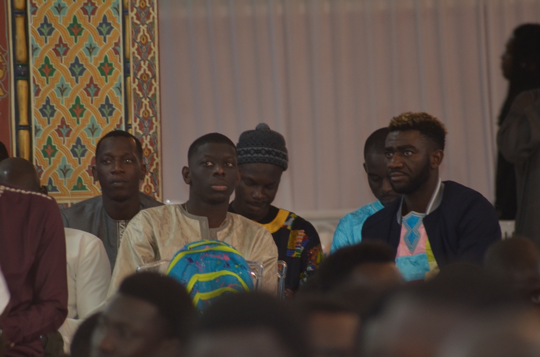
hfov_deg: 4.6
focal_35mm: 450
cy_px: 178
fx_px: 6735
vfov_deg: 3.0
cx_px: 270
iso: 640
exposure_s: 1/50
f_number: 5.6
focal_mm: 300
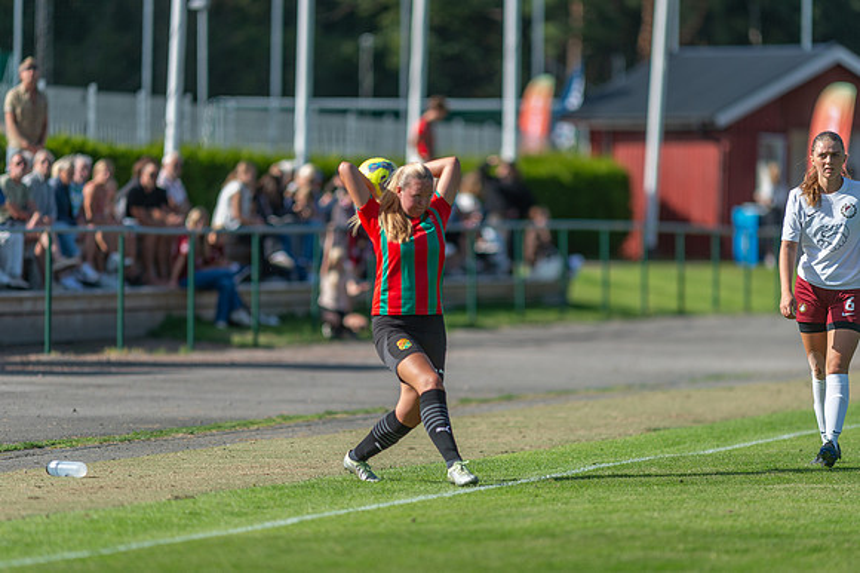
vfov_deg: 4.3
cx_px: 430
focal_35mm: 316
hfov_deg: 6.5
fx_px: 7550
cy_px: 286
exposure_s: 1/2000
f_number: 3.2
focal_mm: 300
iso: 140
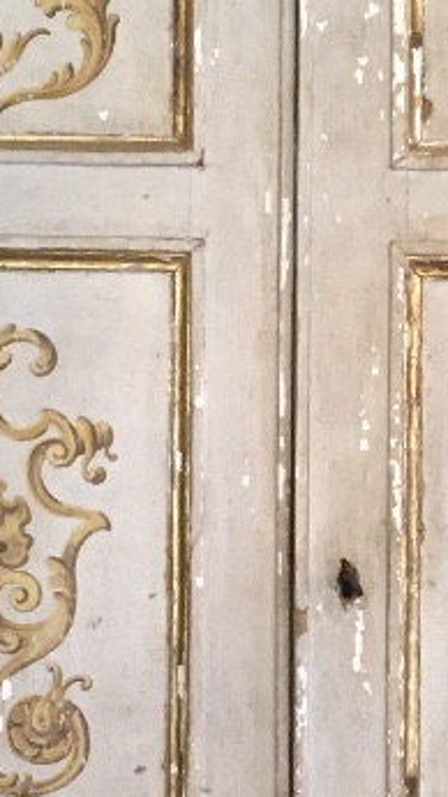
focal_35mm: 110
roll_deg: +0.1
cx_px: 249
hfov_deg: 11.0
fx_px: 2324
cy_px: 709
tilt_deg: -1.2
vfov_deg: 19.1
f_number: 2.2
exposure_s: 1/33
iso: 200
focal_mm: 4.15
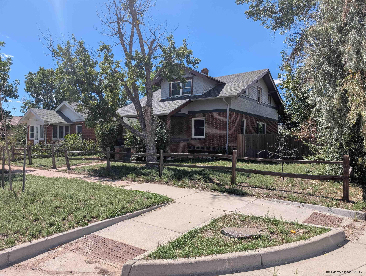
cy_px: 138
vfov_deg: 56.9
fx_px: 254
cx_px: 183
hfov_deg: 71.5
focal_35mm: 24
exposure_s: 1/814
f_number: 1.68
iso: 22
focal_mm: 6.9
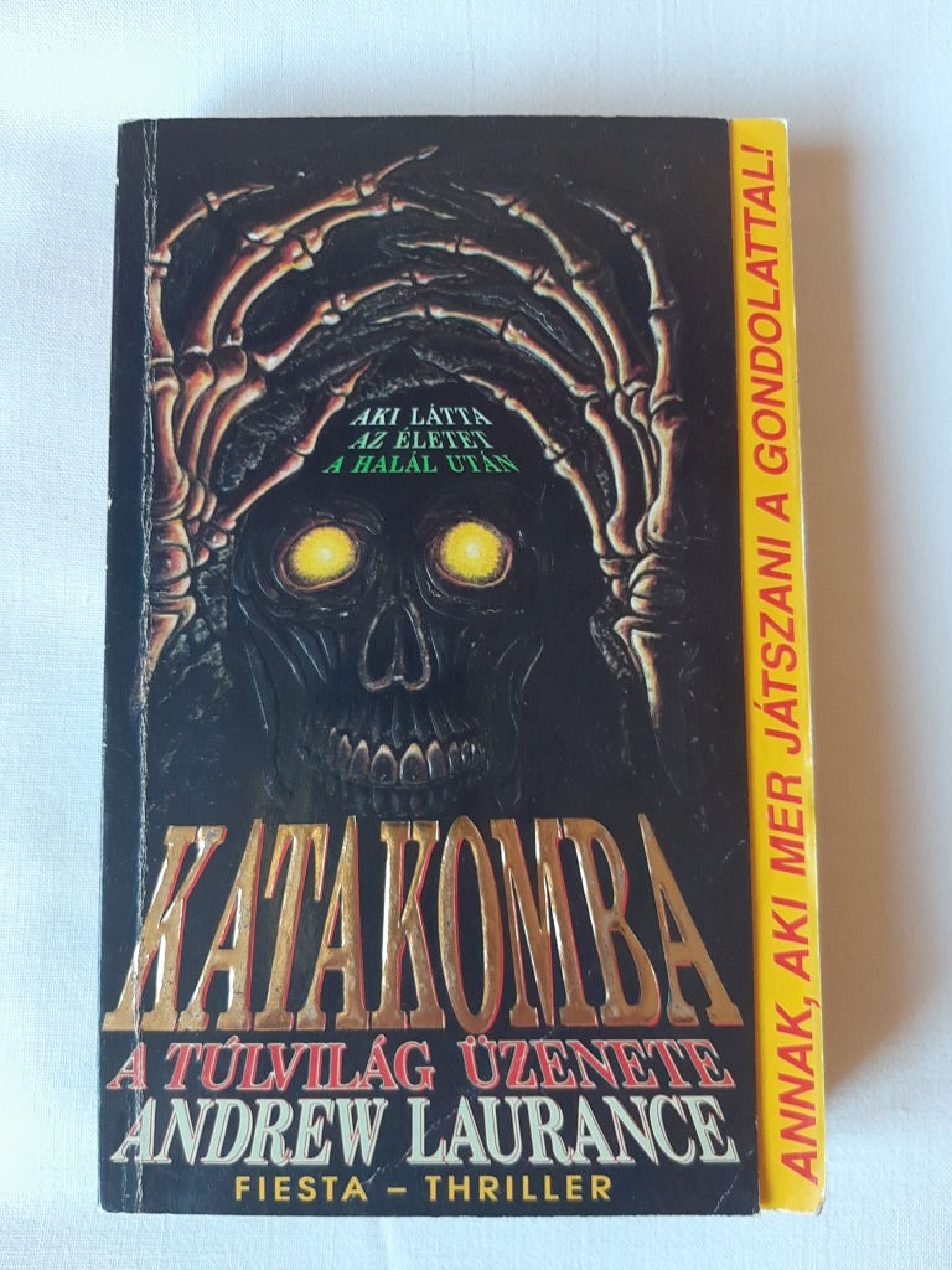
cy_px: 635
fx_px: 990
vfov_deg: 65.3
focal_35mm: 27
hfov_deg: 51.4
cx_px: 476
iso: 594
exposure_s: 1/50
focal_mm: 3.93
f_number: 1.7
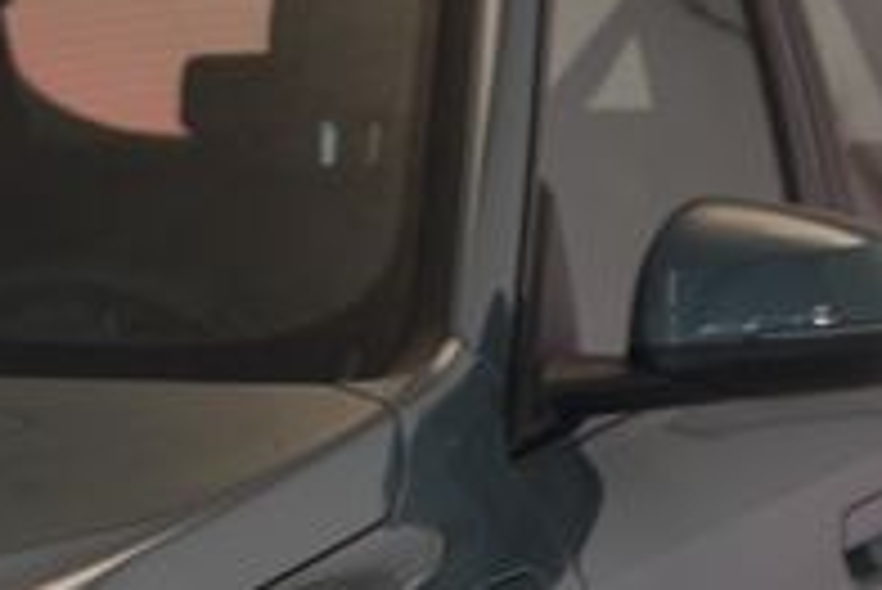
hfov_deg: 4.0
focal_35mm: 518
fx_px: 12700
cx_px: -374
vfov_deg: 2.7
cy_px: 817
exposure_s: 1/6
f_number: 4.2
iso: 100
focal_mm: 85
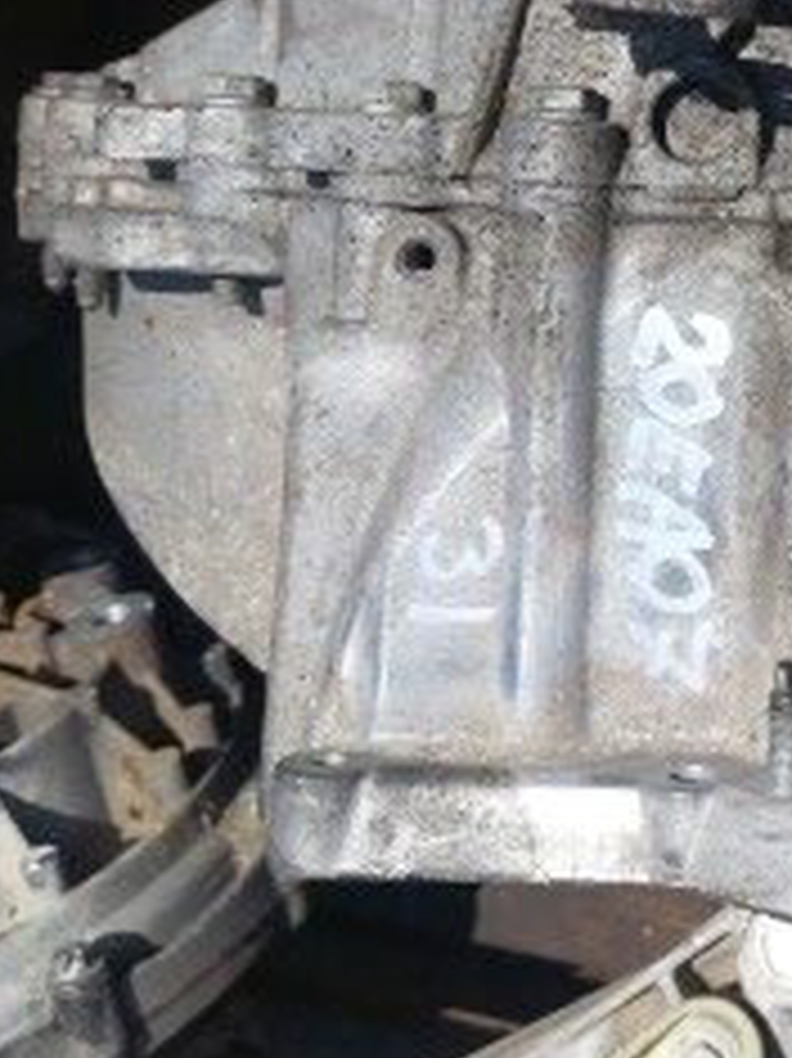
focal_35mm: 68
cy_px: 140
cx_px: 954
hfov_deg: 20.2
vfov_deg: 27.7
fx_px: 2076
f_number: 1.8
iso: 40
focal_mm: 5.23
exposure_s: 1/1854
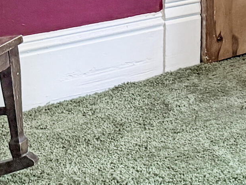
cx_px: 426
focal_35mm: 117
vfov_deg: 11.9
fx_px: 832
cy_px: -116
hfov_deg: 14.9
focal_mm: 6.76
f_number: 1.78
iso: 320
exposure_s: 1/60
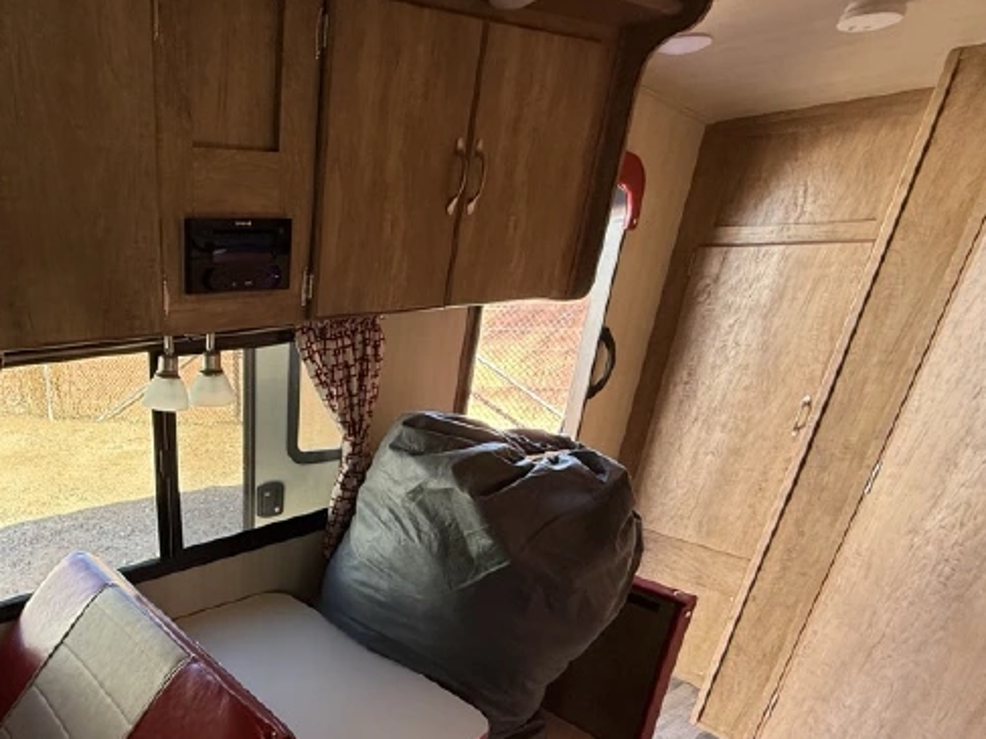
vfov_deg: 56.0
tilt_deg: -23.4
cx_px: 188
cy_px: 555
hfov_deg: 66.7
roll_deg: +1.7
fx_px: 655
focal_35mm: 23
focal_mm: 2.22
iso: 125
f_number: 2.2
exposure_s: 1/99
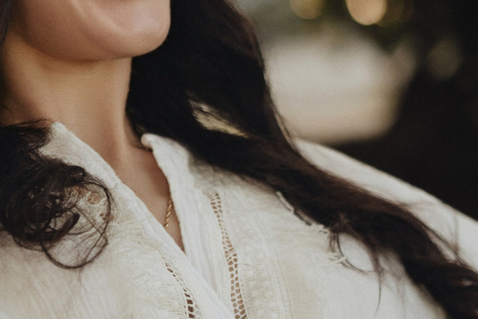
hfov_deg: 10.8
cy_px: -3
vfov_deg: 7.2
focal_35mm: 190
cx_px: 92
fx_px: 2519
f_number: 2.8
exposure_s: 1/400
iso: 320
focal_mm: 64.6
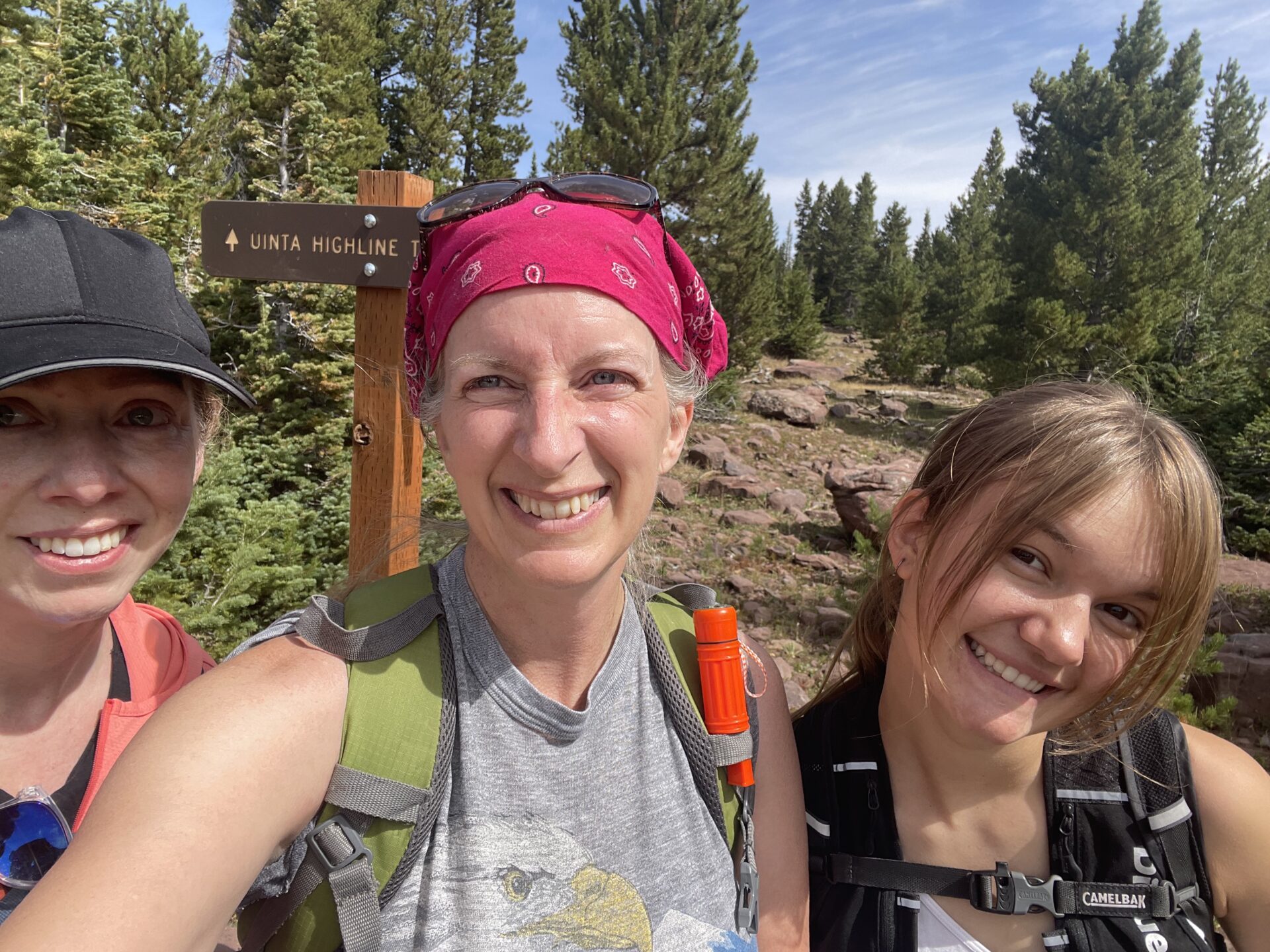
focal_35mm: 23
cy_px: 476
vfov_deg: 58.9
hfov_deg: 73.9
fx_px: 844
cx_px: 635
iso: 25
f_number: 2.2
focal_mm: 2.71
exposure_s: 1/667
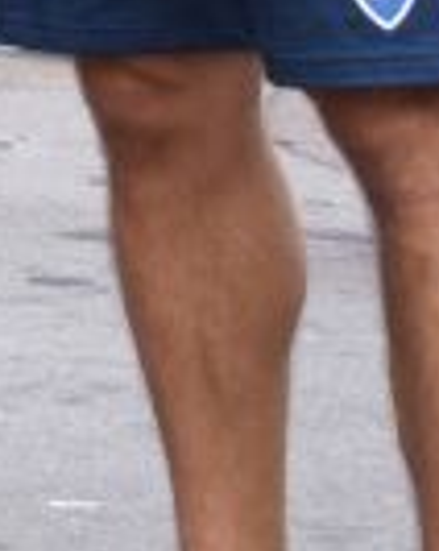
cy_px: -831
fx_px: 3321
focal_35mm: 204
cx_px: -1184
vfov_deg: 8.5
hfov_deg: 6.4
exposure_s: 1/200
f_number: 9
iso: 640
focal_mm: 24
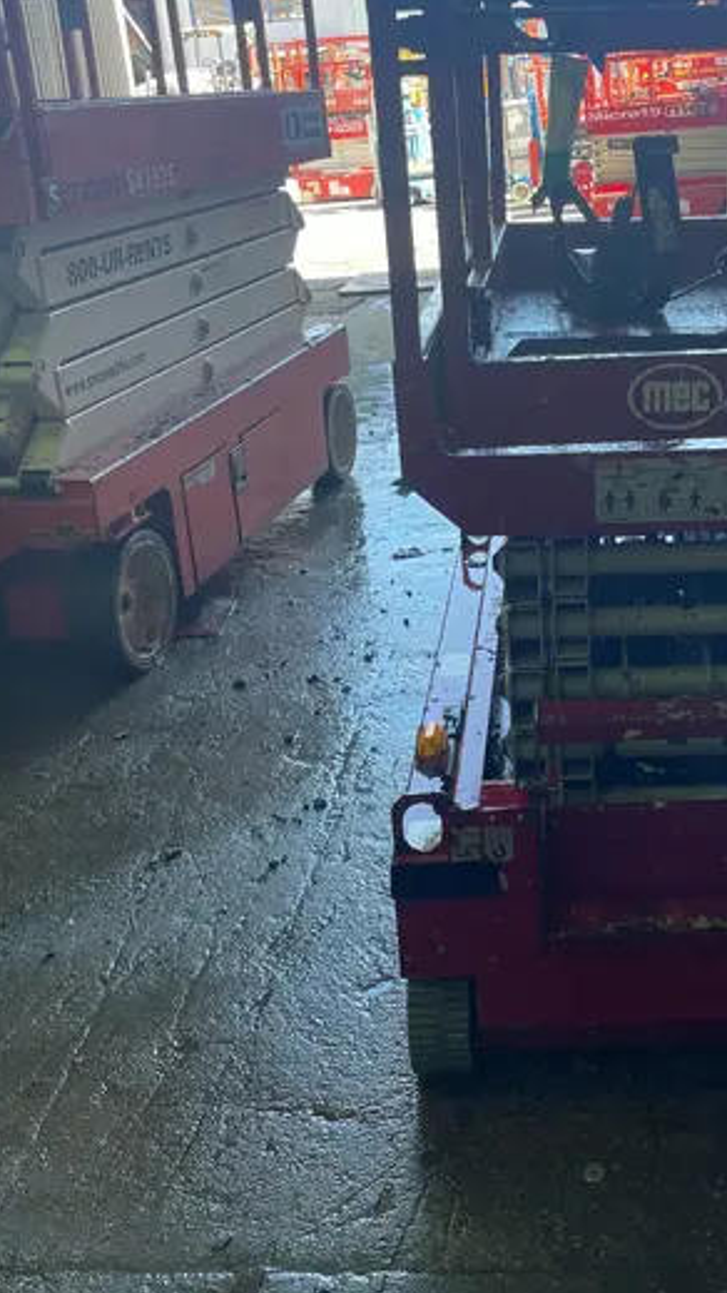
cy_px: 492
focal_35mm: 40
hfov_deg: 29.1
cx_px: 575
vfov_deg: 50.0
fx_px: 1371
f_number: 1.6
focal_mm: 4.2
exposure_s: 1/122
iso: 32
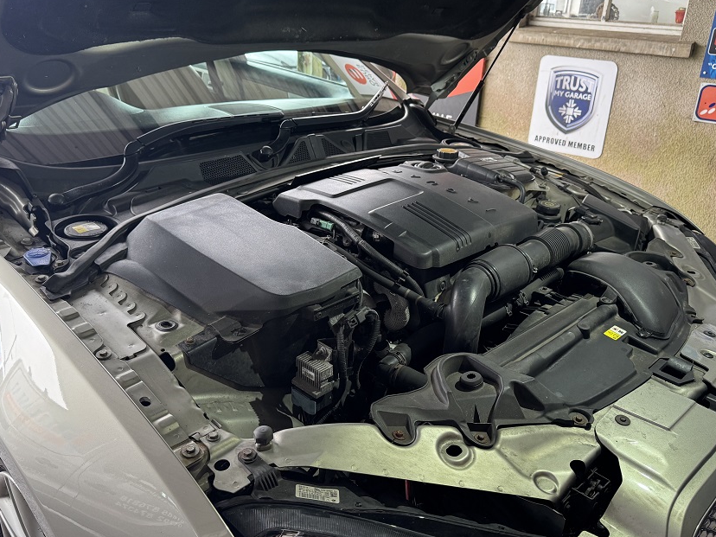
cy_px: 243
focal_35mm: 29
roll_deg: -2.6
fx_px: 600
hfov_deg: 61.7
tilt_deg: -22.0
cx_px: 351
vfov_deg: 48.2
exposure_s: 1/121
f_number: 1.78
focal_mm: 6.76
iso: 200
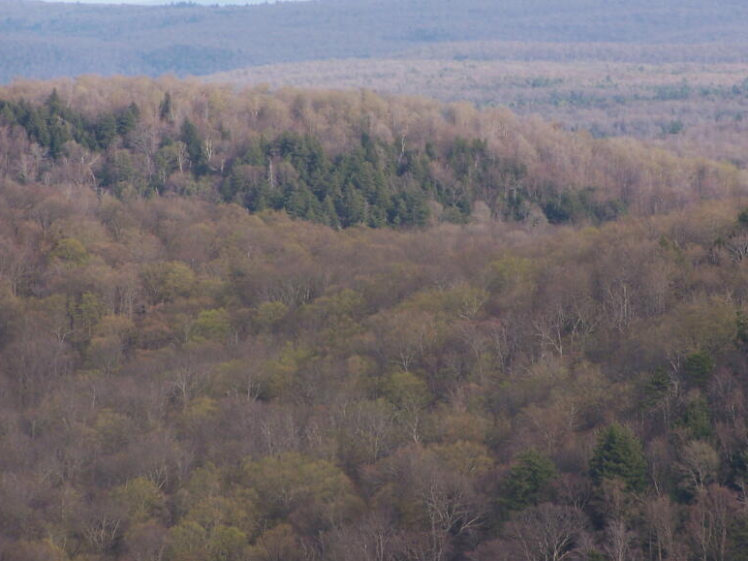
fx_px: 7390
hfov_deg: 5.8
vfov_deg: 4.3
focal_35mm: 342
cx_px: 484
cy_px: 195
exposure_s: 1/400
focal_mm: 42.8
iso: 80
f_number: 3.6
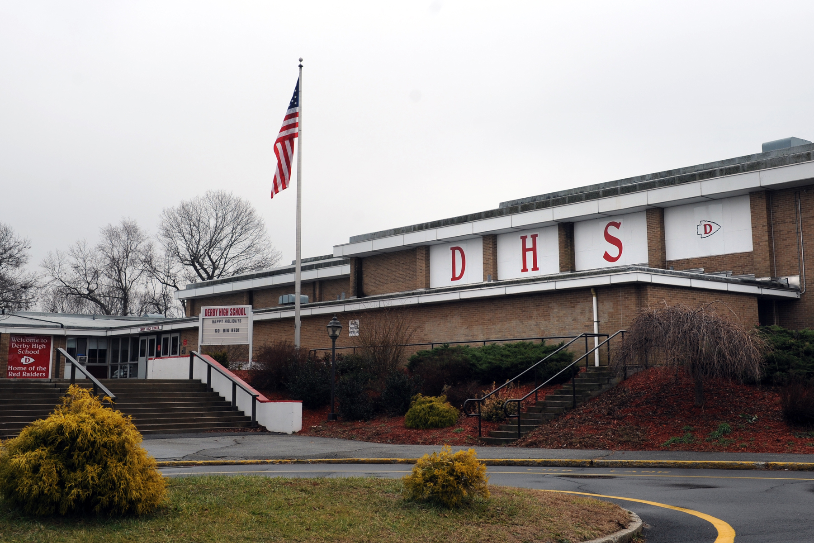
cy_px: 272
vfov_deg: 36.9
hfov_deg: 53.1
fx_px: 814
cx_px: 407
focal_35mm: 36
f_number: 5.6
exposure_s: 1/800
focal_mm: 36
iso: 250
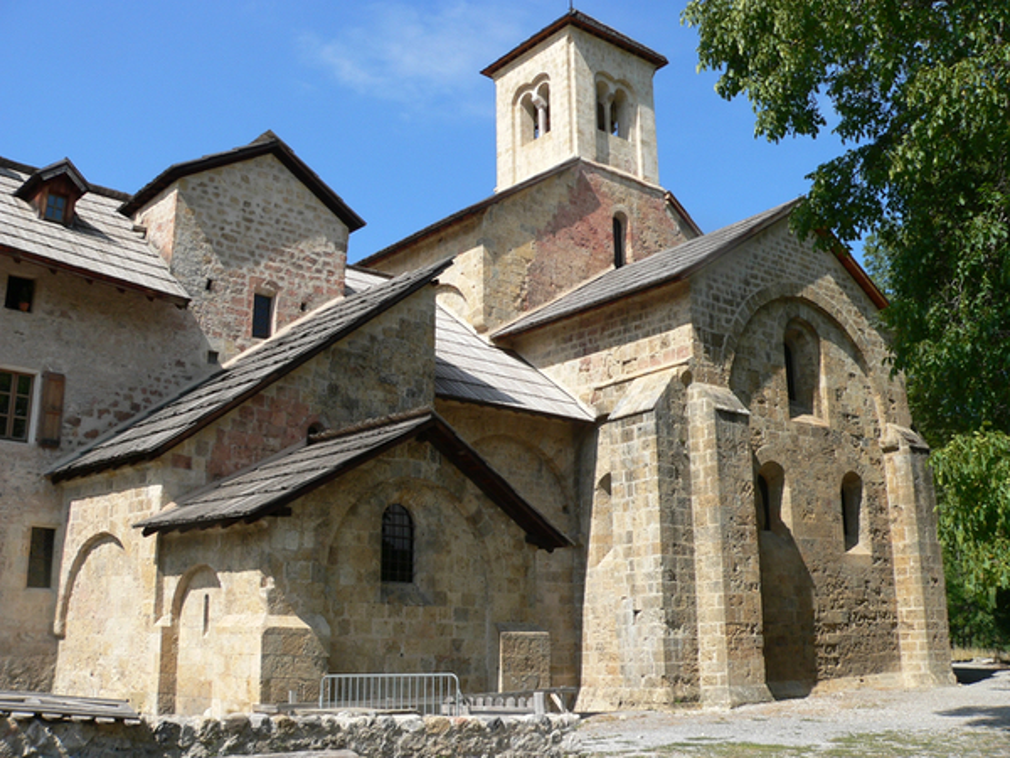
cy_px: 379
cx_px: 505
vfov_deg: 39.7
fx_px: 1050
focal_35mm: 36
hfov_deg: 51.4
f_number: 4
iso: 80
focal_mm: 6
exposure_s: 1/500
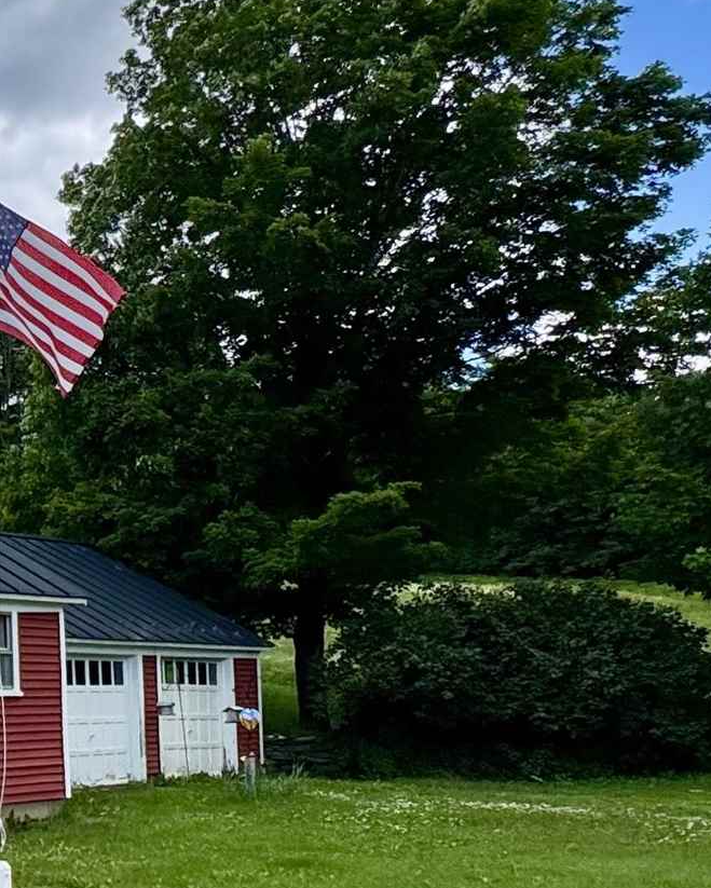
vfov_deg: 35.6
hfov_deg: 21.9
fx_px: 1341
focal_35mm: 51
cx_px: -484
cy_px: 697
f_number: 2.2
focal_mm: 2.22
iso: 50
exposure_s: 1/1672
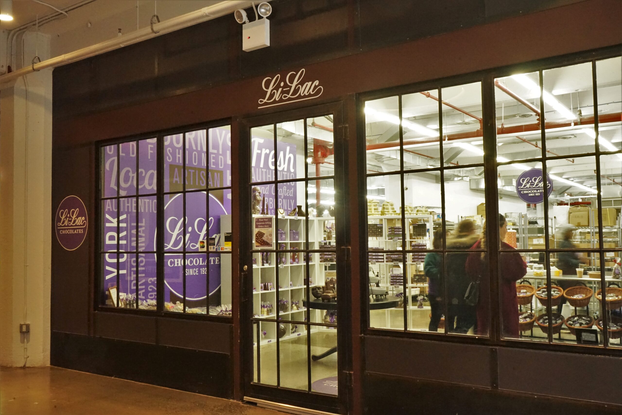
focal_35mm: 32
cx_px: 311
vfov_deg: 41.1
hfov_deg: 58.7
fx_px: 553
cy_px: 208
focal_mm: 32
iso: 6400
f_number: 22
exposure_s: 1/10
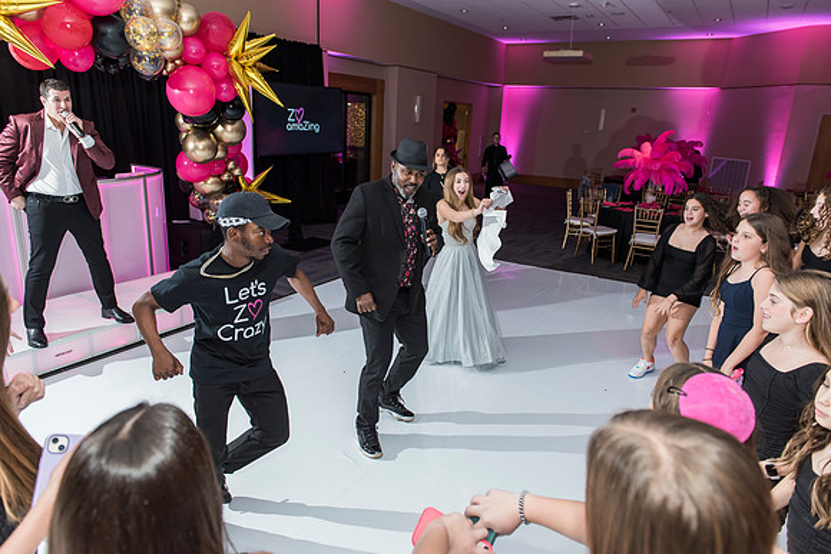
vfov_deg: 53.2
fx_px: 554
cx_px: 416
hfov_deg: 73.7
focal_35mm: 24
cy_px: 277
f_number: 3.5
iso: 1000
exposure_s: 1/100
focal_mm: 24
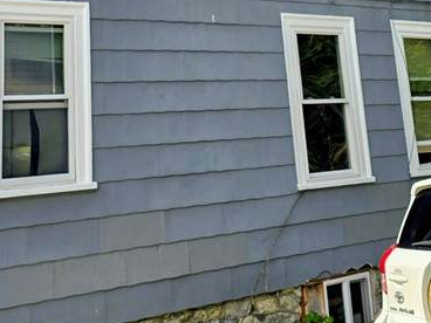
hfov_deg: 30.2
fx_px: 797
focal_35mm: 64
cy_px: -54
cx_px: 260
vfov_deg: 21.5
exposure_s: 1/571
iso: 12
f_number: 1.7
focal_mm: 6.3
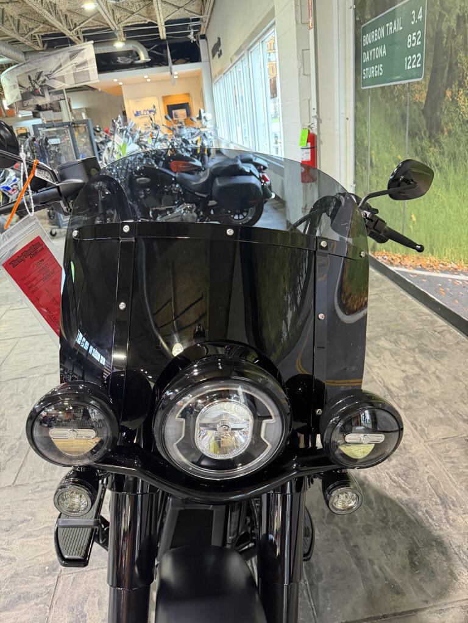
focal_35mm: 24
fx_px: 433
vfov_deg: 71.6
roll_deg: +6.5
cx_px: 234
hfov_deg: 56.8
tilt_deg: -23.0
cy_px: 312
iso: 400
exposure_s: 1/60
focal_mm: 6.76
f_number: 1.78
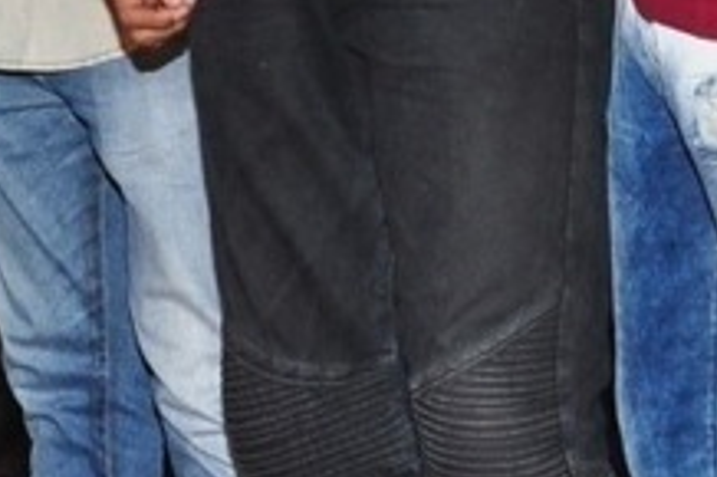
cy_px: -316
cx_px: 441
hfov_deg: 11.5
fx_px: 3562
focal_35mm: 179
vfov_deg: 7.5
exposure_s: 1/125
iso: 500
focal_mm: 26
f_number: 9
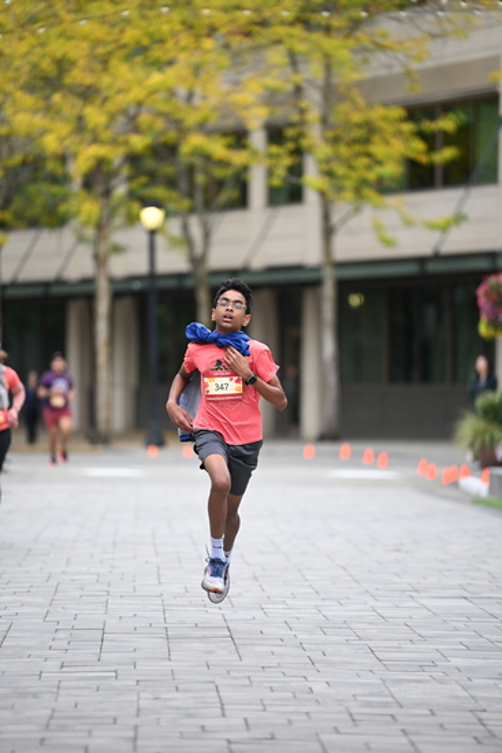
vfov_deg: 10.3
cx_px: 251
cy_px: 376
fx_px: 4180
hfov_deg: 6.9
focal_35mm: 200
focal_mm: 200
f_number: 2.8
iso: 640
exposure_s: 1/2000
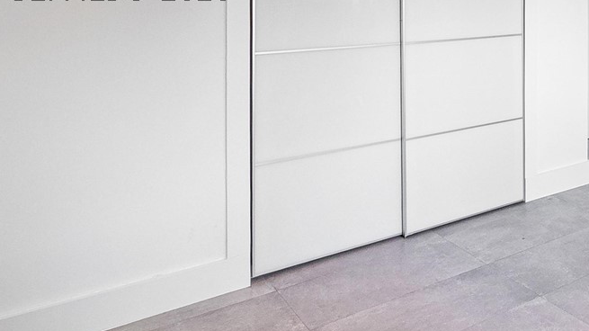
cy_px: -12
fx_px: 593
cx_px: 583
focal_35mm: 38
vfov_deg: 28.9
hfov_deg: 45.1
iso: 800
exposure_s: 1/60
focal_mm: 7
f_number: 4
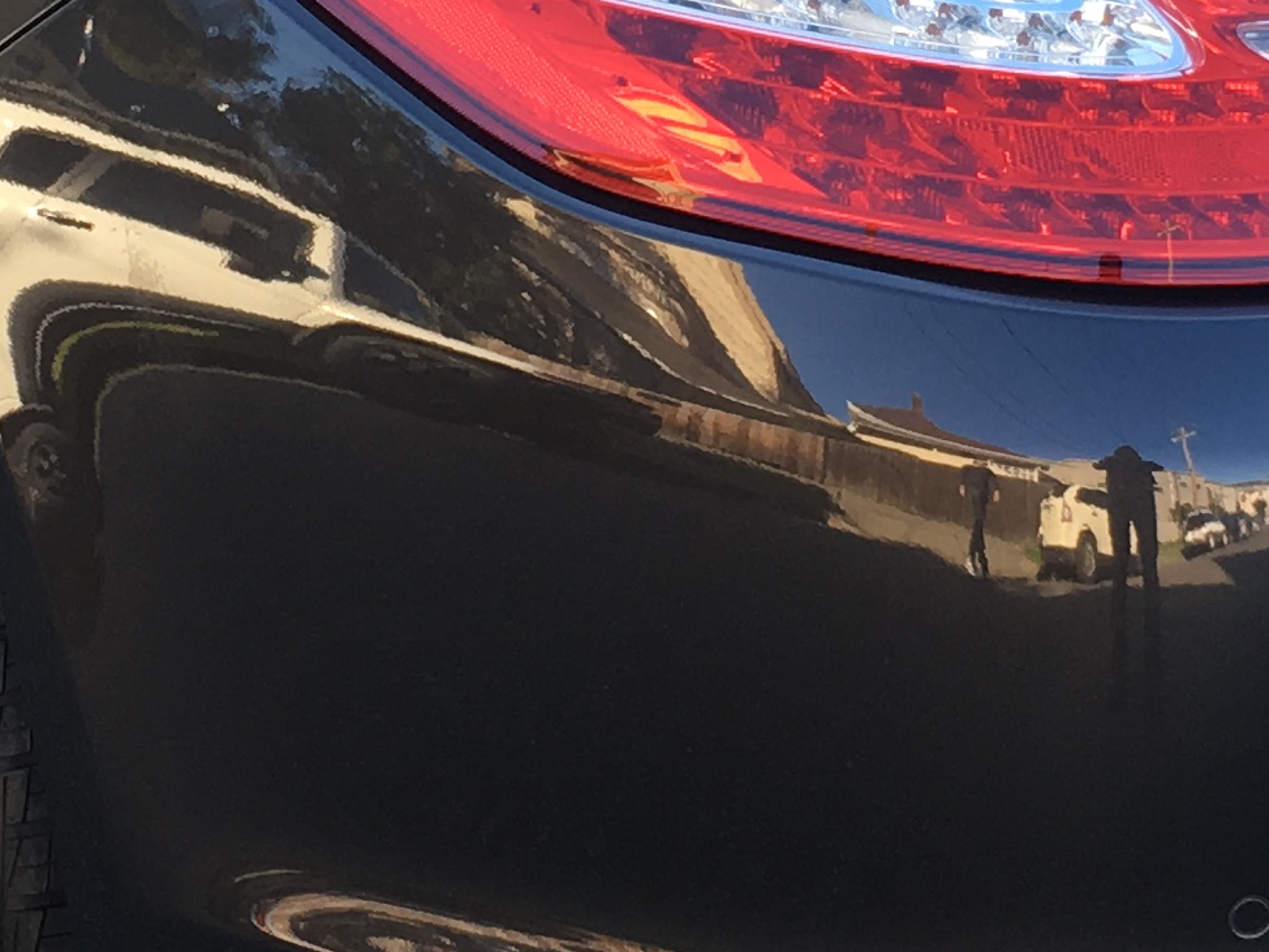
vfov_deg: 12.2
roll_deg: +2.1
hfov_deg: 16.4
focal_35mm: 120
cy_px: -59
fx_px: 4400
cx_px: 585
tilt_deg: -19.4
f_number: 2.2
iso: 25
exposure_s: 1/120
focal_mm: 4.15
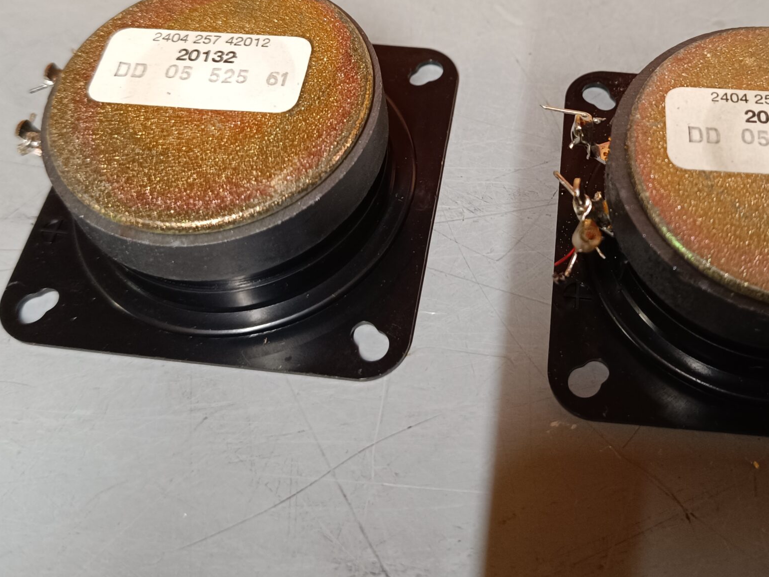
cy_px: 100
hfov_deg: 46.2
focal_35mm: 40
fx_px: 889
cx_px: 502
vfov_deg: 34.6
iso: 641
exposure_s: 1/25
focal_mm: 5.59
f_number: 1.88
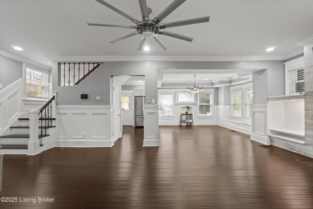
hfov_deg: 100.4
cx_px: 156
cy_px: 104
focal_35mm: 15
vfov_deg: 77.3
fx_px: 130
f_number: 10
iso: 400
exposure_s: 1/5
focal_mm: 10
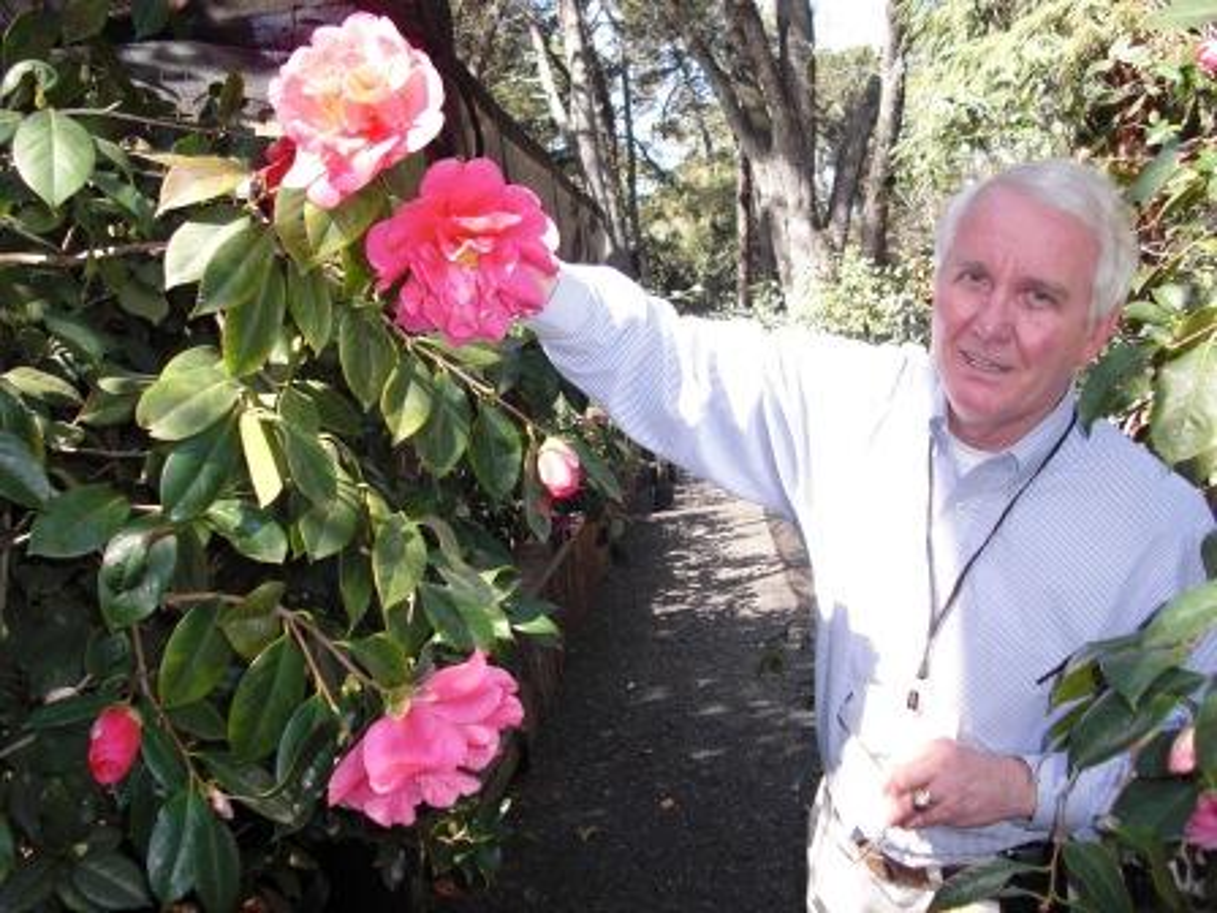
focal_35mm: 36
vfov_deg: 39.7
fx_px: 1266
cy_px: 456
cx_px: 608
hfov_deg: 51.4
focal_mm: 6.3
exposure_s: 1/125
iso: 50
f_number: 2.8
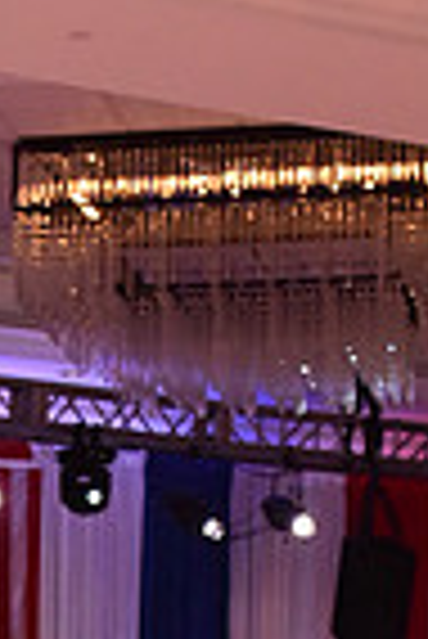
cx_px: -83
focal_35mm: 188
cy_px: 1228
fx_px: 3344
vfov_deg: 10.2
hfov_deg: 7.3
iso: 2500
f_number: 7.1
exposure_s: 1/320
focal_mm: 46
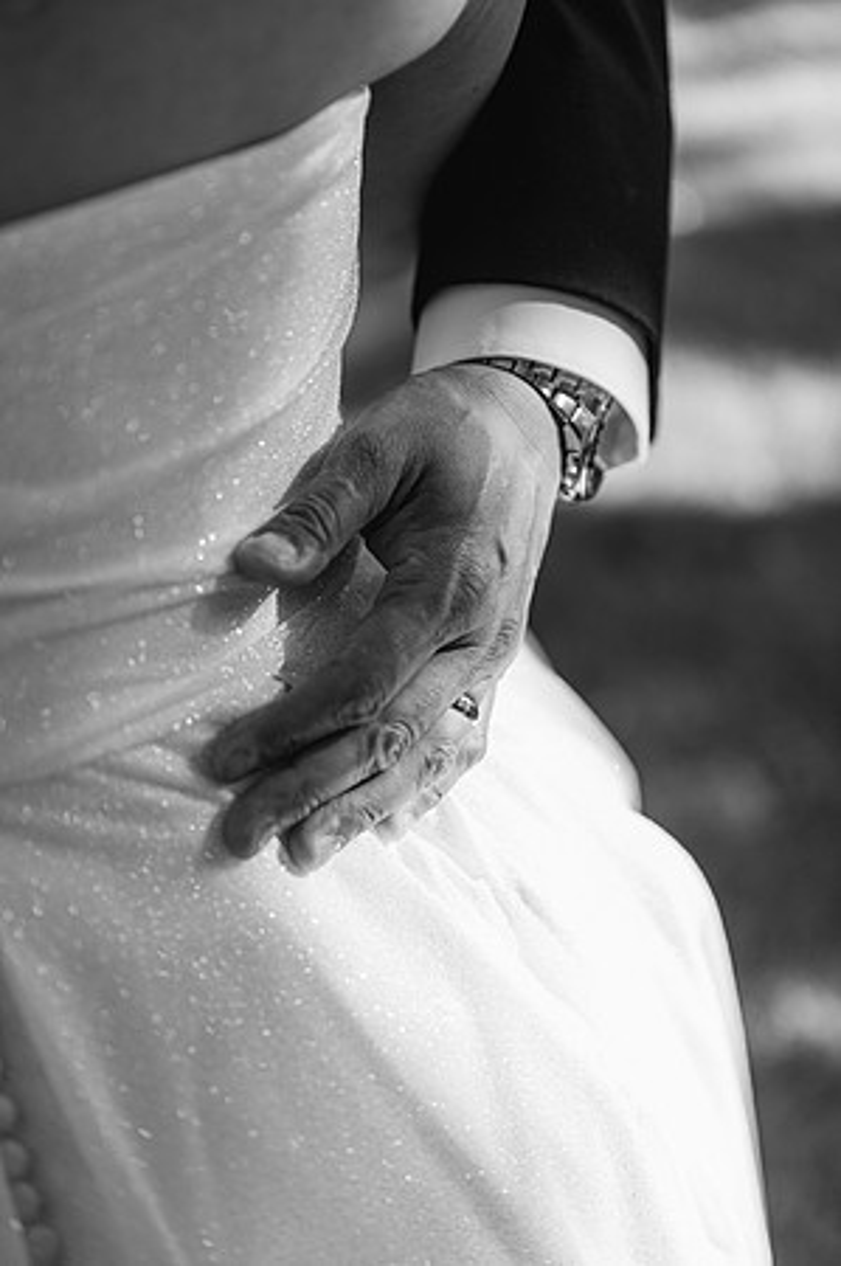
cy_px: 633
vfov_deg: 39.6
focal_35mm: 50
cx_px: 420
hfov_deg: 26.9
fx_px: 1756
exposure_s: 1/1250
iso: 100
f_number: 1.8
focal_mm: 50
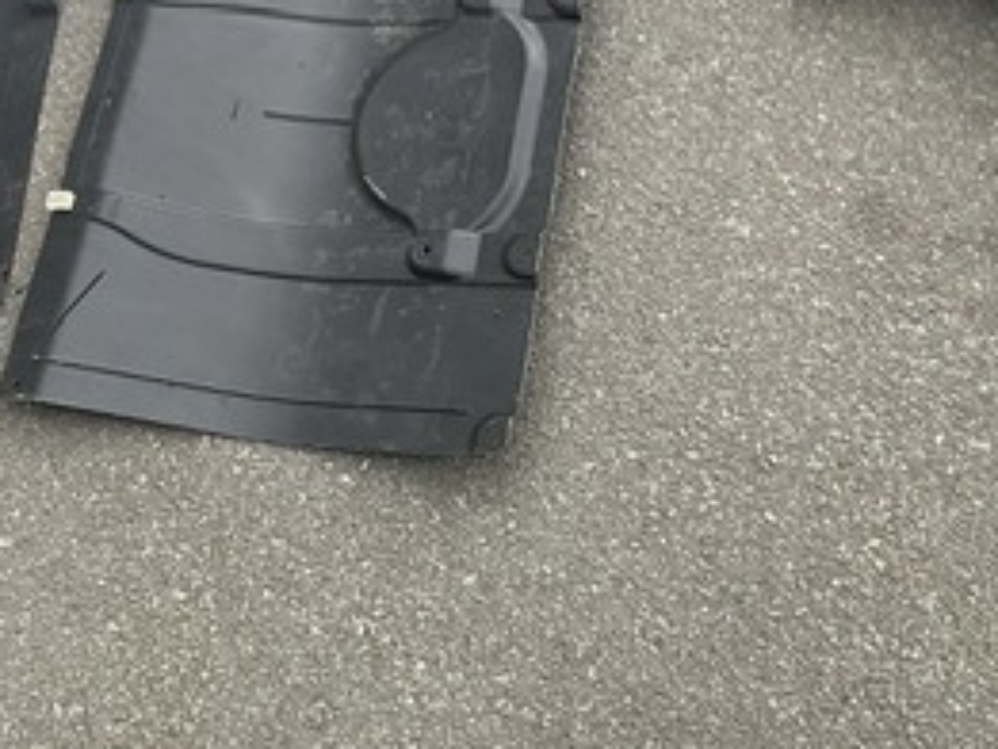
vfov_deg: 20.1
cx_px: 298
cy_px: 11
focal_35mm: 71
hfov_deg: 27.2
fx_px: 2048
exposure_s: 1/122
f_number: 1.8
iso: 20
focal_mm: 3
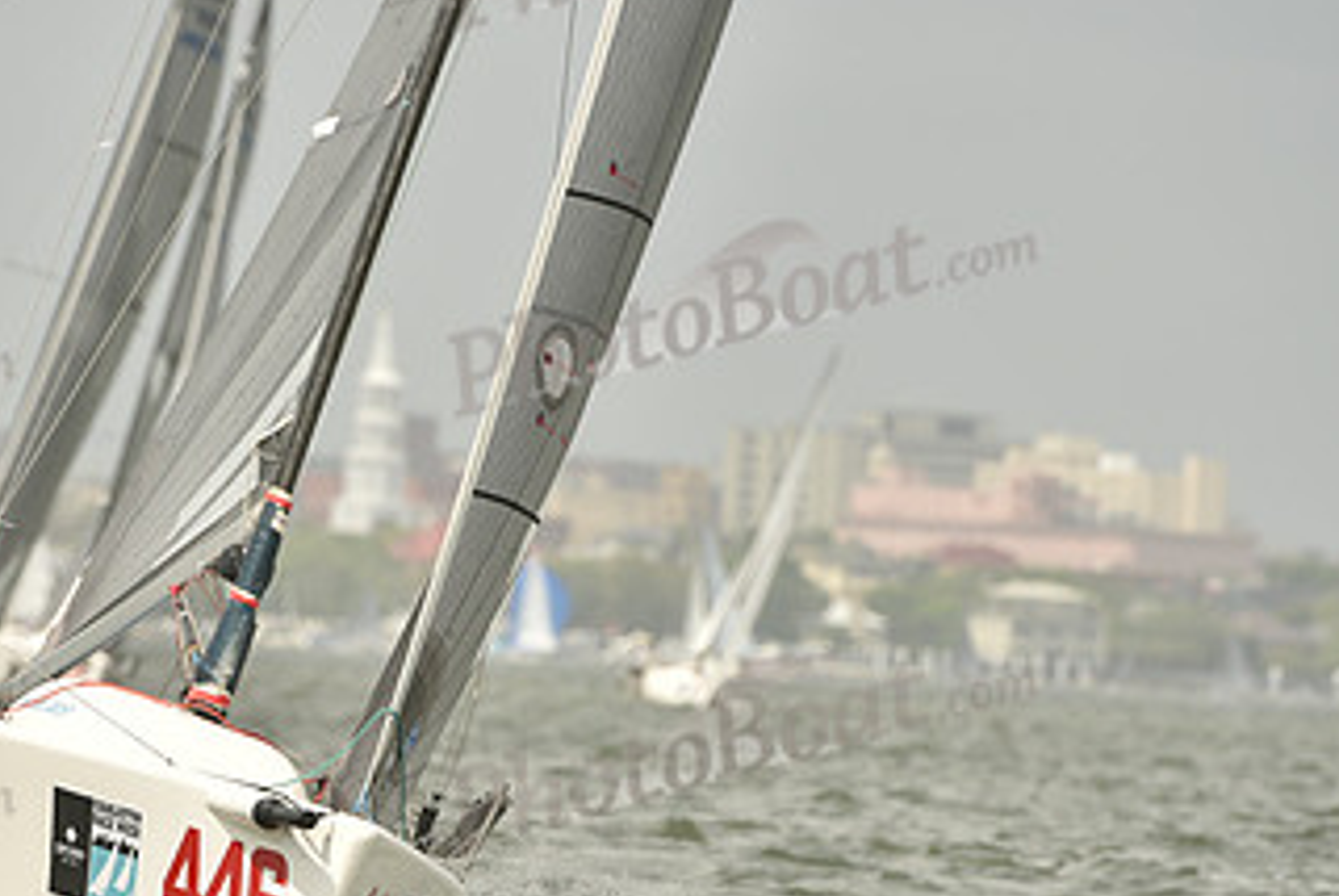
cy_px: 584
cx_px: 234
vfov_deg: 2.5
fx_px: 20214
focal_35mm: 543
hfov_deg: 3.8
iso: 320
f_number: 8
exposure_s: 1/1250
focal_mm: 300
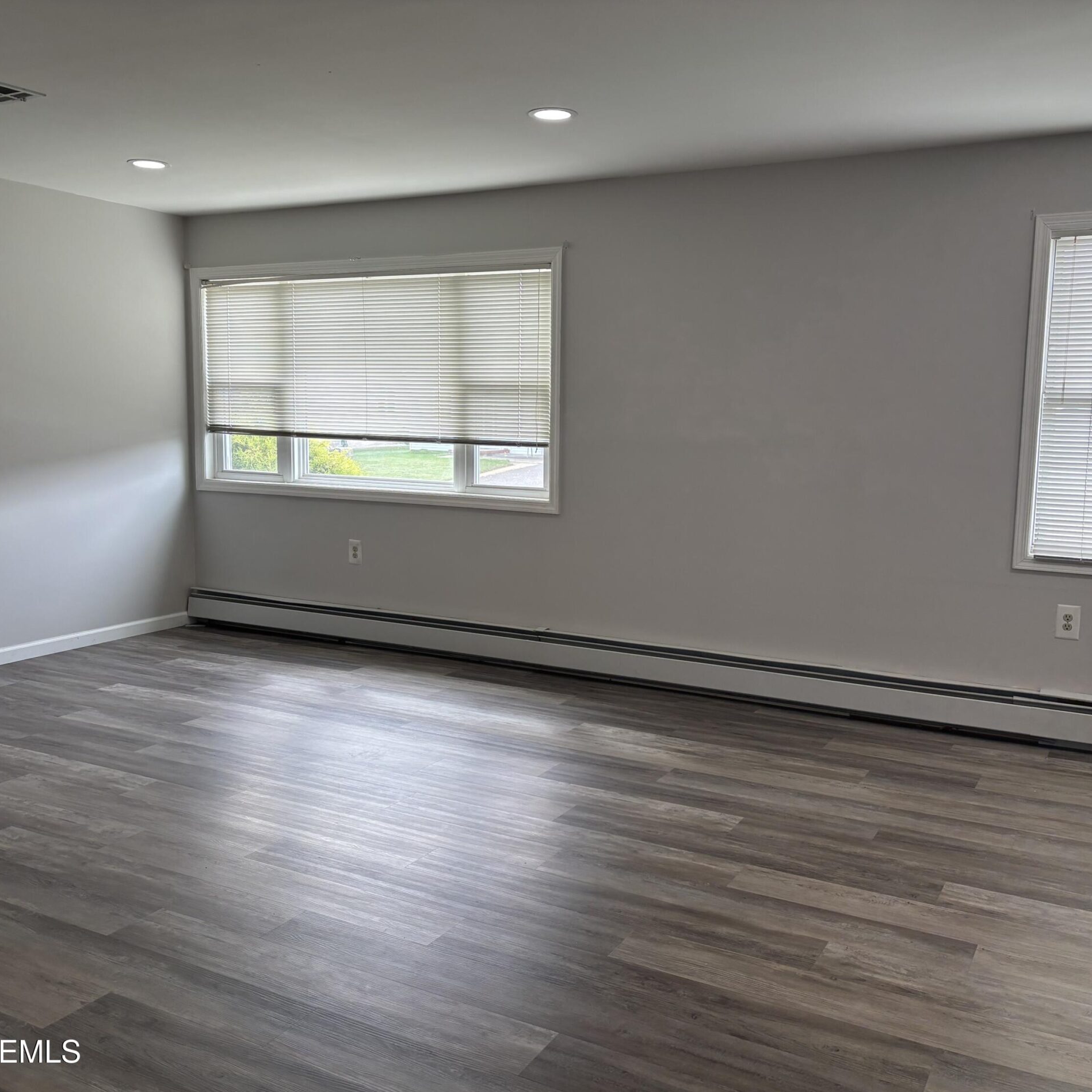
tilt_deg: -7.4
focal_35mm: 31
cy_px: 550
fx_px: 1106
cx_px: 559
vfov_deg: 52.5
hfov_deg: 52.5
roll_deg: +0.1
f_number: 1.6
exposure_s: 1/120
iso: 80
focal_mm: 5.96
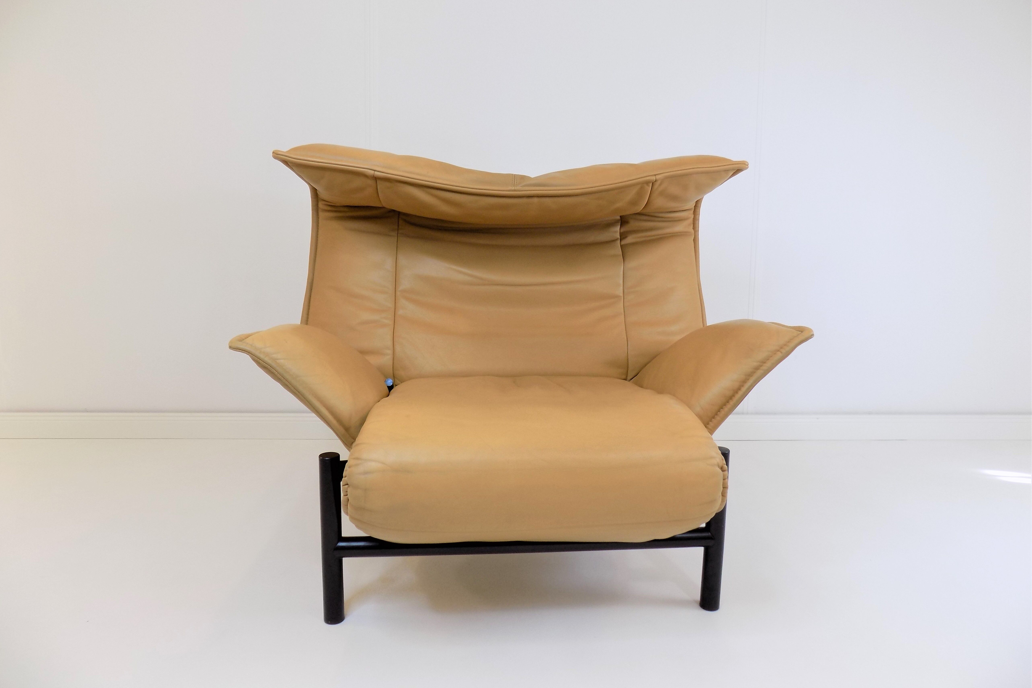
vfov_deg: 53.1
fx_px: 688
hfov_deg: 73.7
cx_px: 515
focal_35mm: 24
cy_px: 323
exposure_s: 1/40
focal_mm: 4
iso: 80
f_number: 3.1
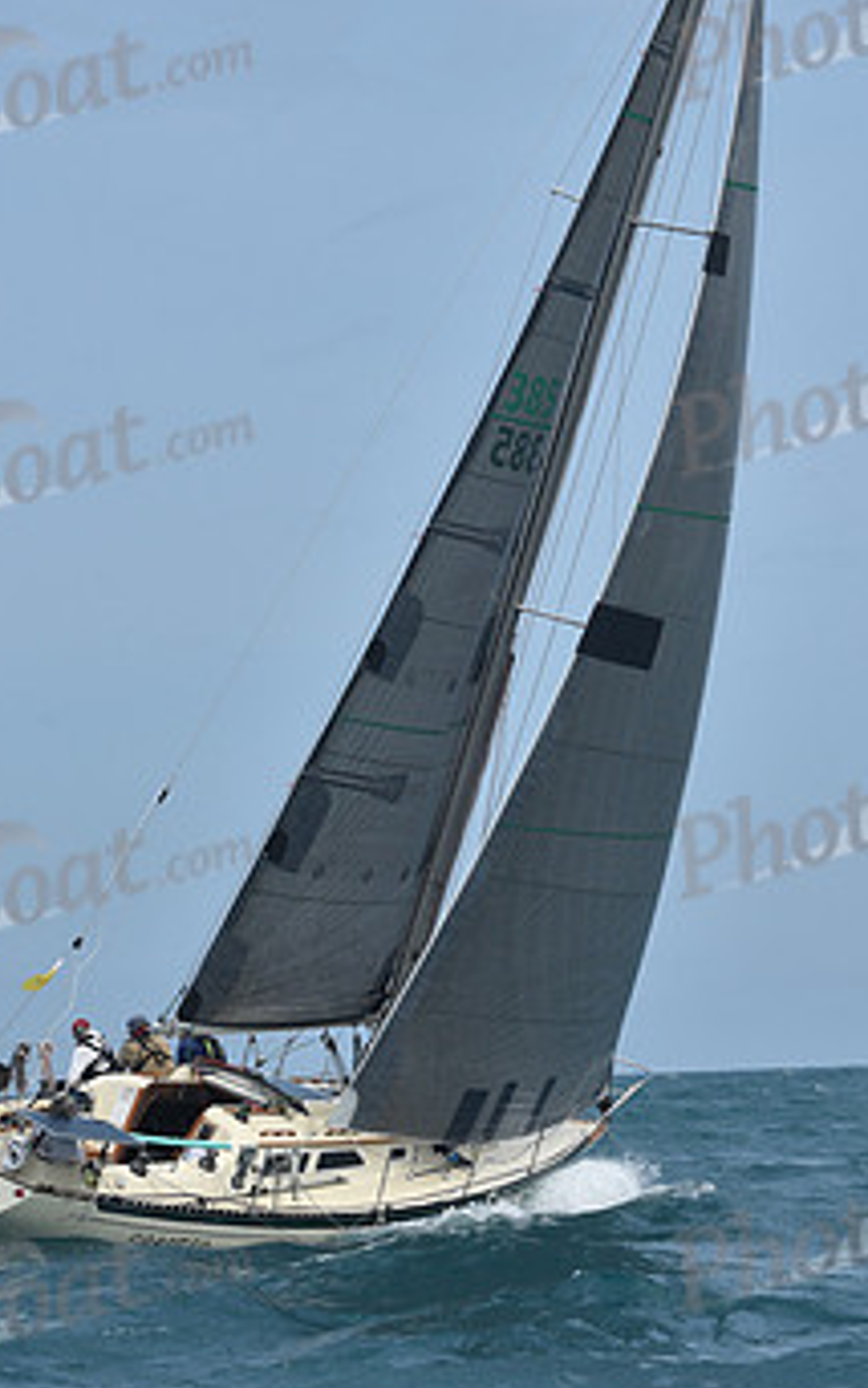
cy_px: 641
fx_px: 4576
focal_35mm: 121
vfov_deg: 17.2
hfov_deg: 10.8
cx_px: 464
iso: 250
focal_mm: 70
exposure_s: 1/800
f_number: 11
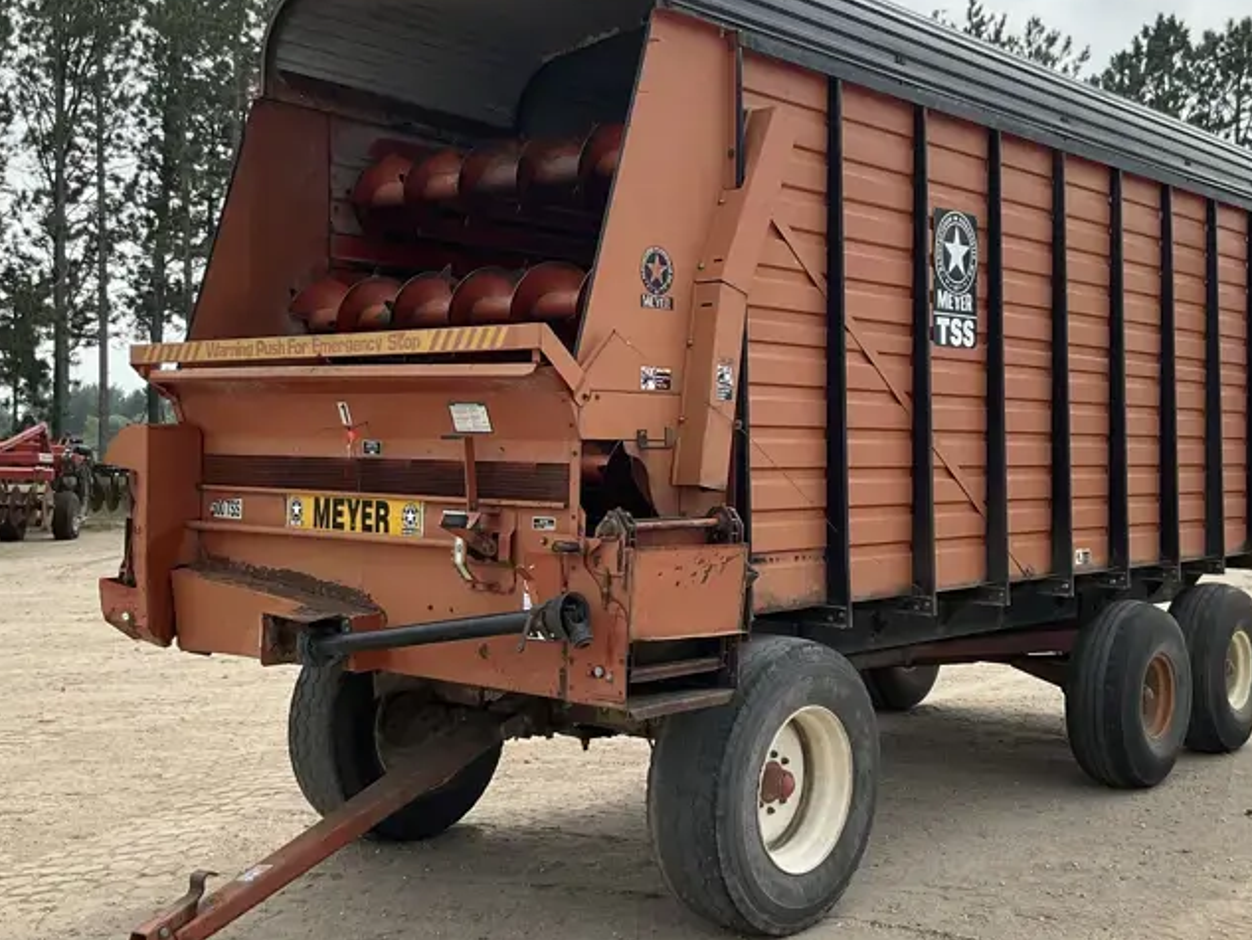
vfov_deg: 32.9
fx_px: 1592
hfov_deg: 42.9
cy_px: 461
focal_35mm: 44
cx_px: 672
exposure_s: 1/1626
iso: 25
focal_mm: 3
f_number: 1.8
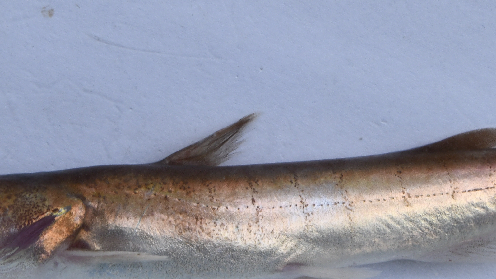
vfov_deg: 8.0
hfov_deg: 14.2
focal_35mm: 151
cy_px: 230
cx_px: 327
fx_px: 1986
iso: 640
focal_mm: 46
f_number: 14
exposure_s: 1/125
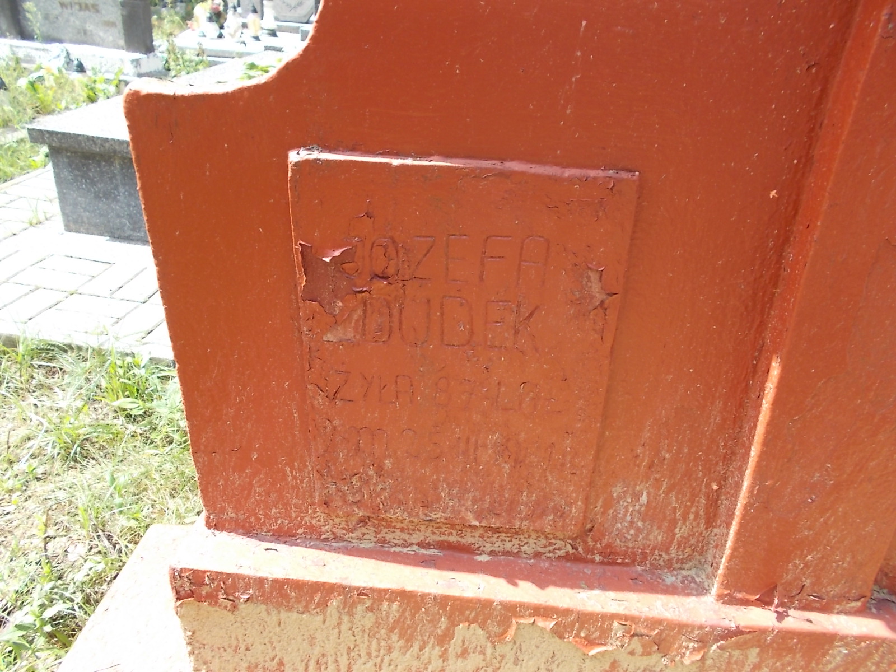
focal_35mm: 26
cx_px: 448
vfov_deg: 53.1
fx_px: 673
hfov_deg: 67.3
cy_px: 336
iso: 80
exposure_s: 1/200
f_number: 3.2
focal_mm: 4.6
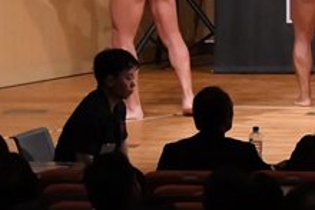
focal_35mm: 433
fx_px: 3791
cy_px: -53
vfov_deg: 3.2
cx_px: 539
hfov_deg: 4.7
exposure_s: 1/400
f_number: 5.6
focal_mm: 82
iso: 7200
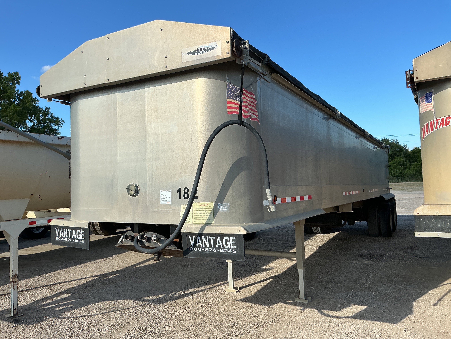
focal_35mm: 29
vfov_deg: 48.2
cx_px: 226
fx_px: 378
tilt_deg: +3.5
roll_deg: +1.3
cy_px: 170
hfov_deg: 61.7
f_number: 1.8
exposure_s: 1/1534
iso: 25
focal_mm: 3
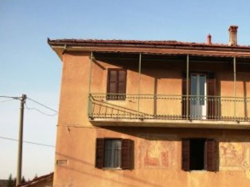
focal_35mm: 55
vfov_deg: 26.3
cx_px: 189
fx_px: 397
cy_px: 135
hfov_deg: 34.2
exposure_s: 1/125
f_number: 7.3
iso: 64
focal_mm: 6.3
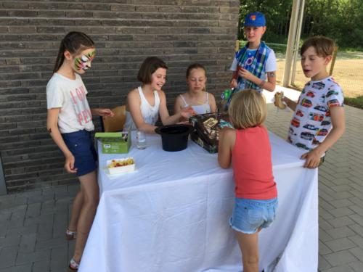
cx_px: 182
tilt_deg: -17.1
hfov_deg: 61.7
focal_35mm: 29
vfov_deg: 48.2
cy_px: 136
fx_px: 304
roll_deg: -3.1
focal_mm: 4.15
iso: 25
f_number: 2.2
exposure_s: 1/297
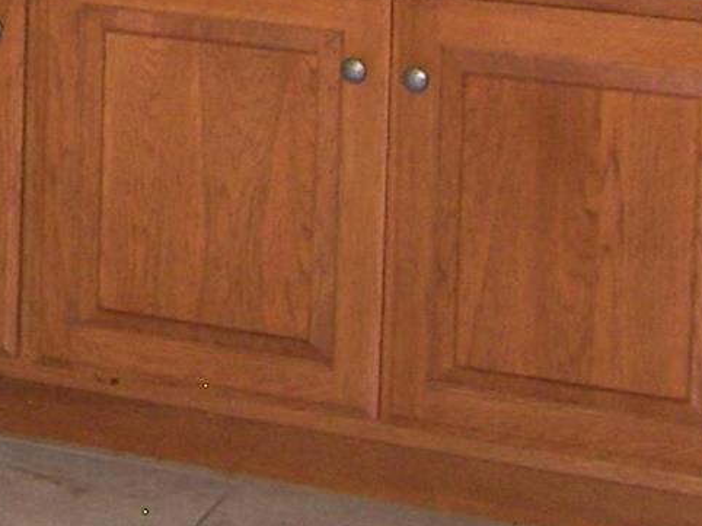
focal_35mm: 153
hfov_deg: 11.8
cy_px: -578
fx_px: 3101
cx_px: -629
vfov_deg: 9.0
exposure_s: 1/30
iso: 125
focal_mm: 5
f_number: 2.8
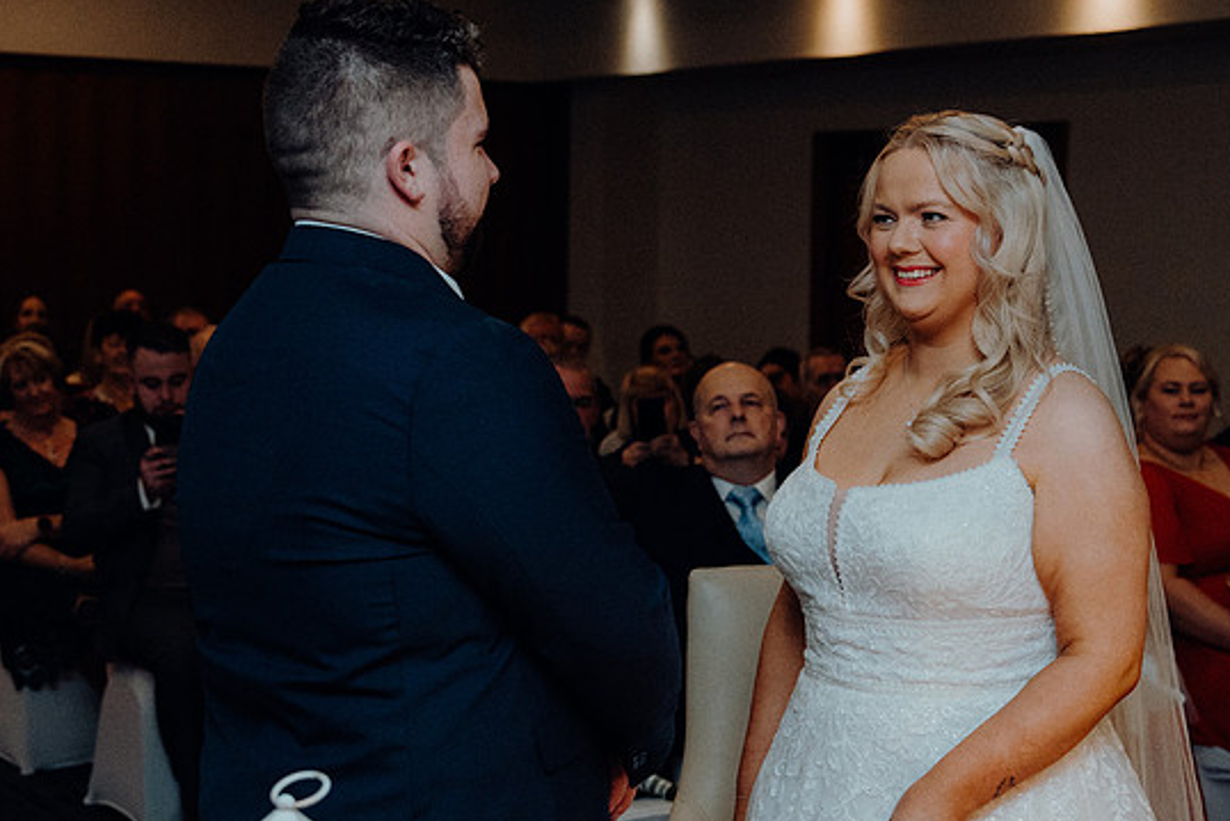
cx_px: 642
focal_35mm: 69
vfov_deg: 19.7
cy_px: 420
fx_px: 2358
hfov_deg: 29.2
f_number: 3.5
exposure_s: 1/160
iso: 2500
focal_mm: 43
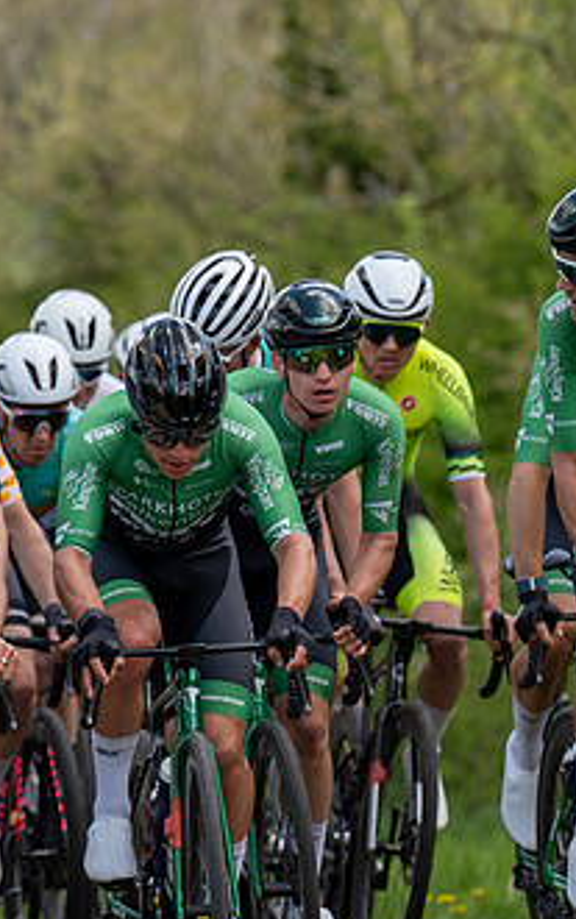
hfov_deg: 2.9
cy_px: 250
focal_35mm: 452
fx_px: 11323
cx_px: -324
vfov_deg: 4.6
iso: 200
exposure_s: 1/1000
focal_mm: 167
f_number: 3.5
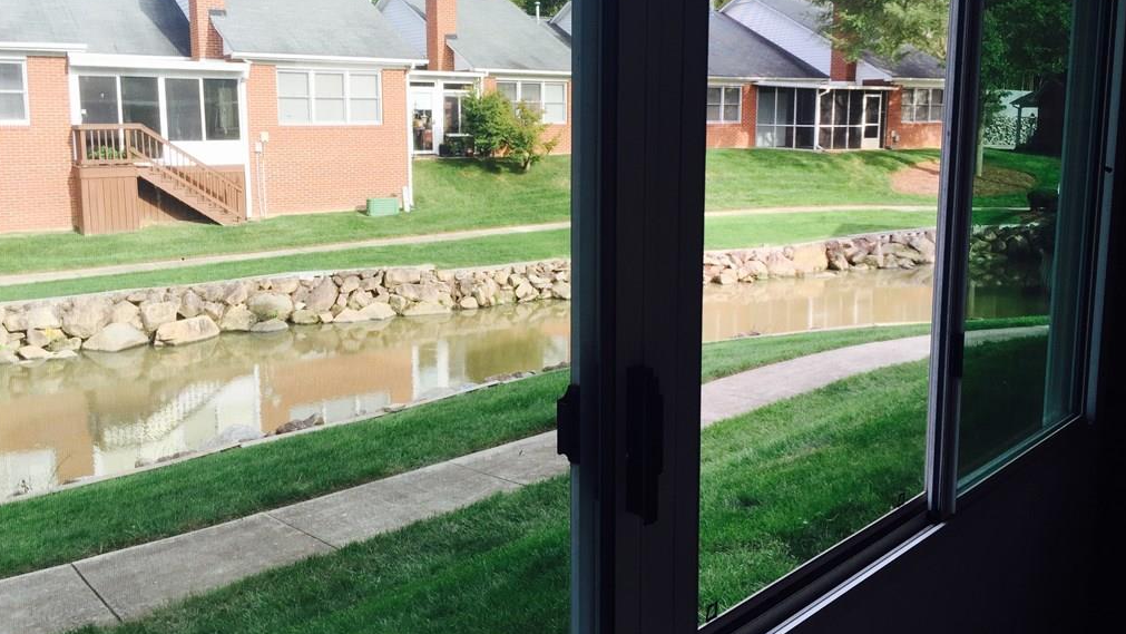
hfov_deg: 61.0
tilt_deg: -7.5
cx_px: 562
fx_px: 956
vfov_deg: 36.6
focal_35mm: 32
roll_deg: -1.8
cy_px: 270
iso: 32
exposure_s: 1/234
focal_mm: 4.15
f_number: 2.2
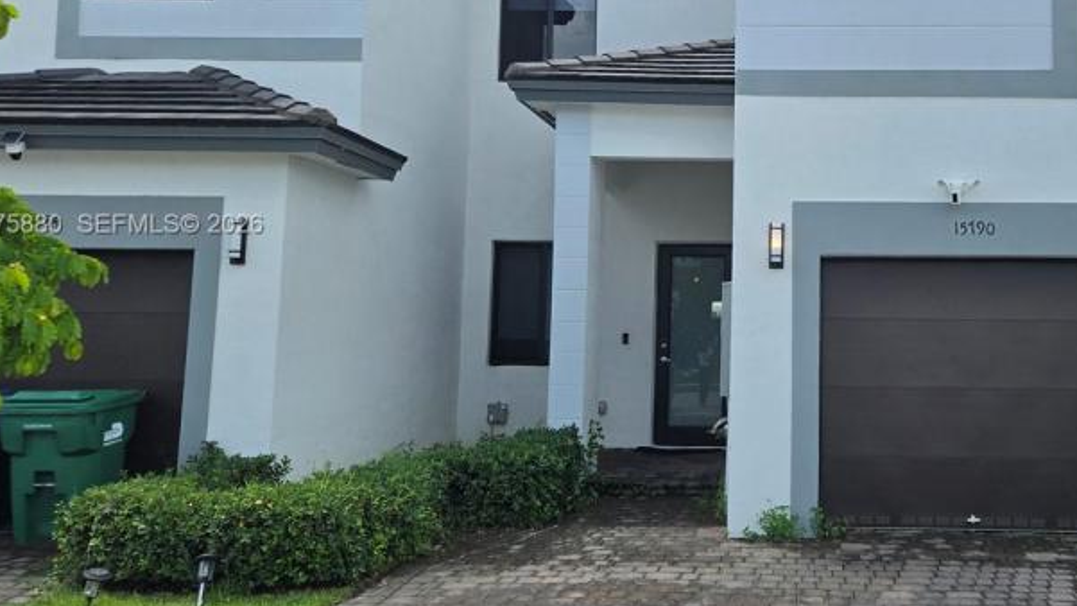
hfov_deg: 48.8
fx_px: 1142
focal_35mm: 40
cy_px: 226
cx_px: 788
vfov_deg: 29.6
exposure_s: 1/2921
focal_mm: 5.4
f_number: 1.8
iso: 50
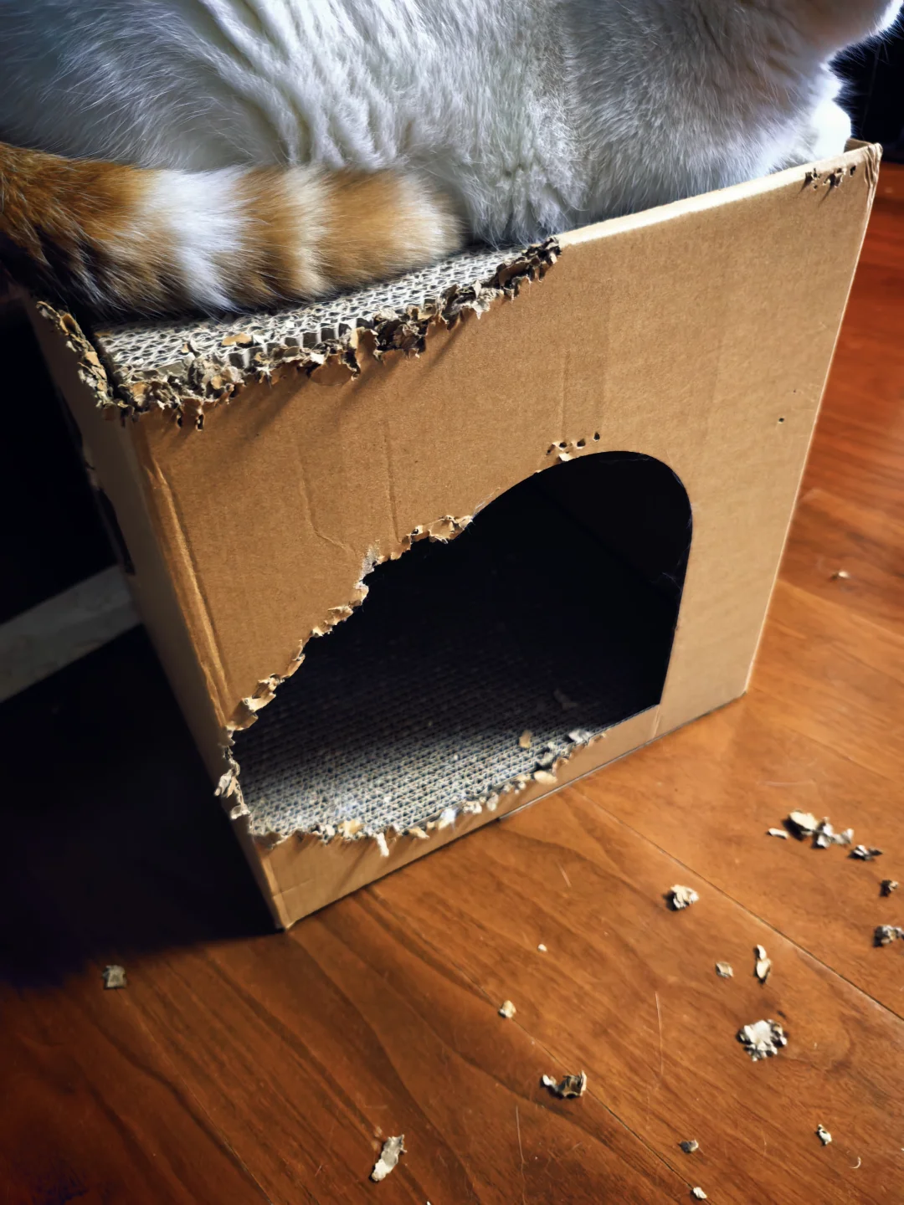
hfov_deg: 56.8
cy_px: 602
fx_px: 836
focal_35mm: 24
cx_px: 452
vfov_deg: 71.6
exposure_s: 1/33.3
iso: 640
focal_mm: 5.34
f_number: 1.6
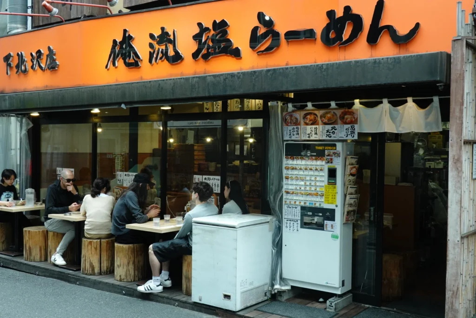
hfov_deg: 48.4
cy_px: 159
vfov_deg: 33.4
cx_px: 238
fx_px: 529
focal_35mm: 40
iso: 800
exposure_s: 1/160
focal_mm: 14.99
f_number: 6.3
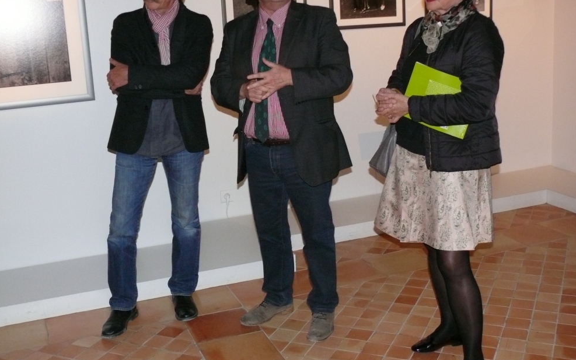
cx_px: 286
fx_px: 691
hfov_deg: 45.3
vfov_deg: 29.2
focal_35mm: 44
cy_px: 163
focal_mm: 8.5
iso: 400
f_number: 2.8
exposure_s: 1/30
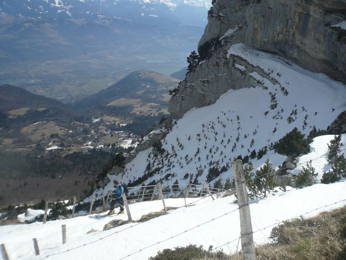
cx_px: 173
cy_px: 130
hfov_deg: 63.4
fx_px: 280
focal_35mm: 28
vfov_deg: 49.7
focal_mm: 4.6
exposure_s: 1/320
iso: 100
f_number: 8
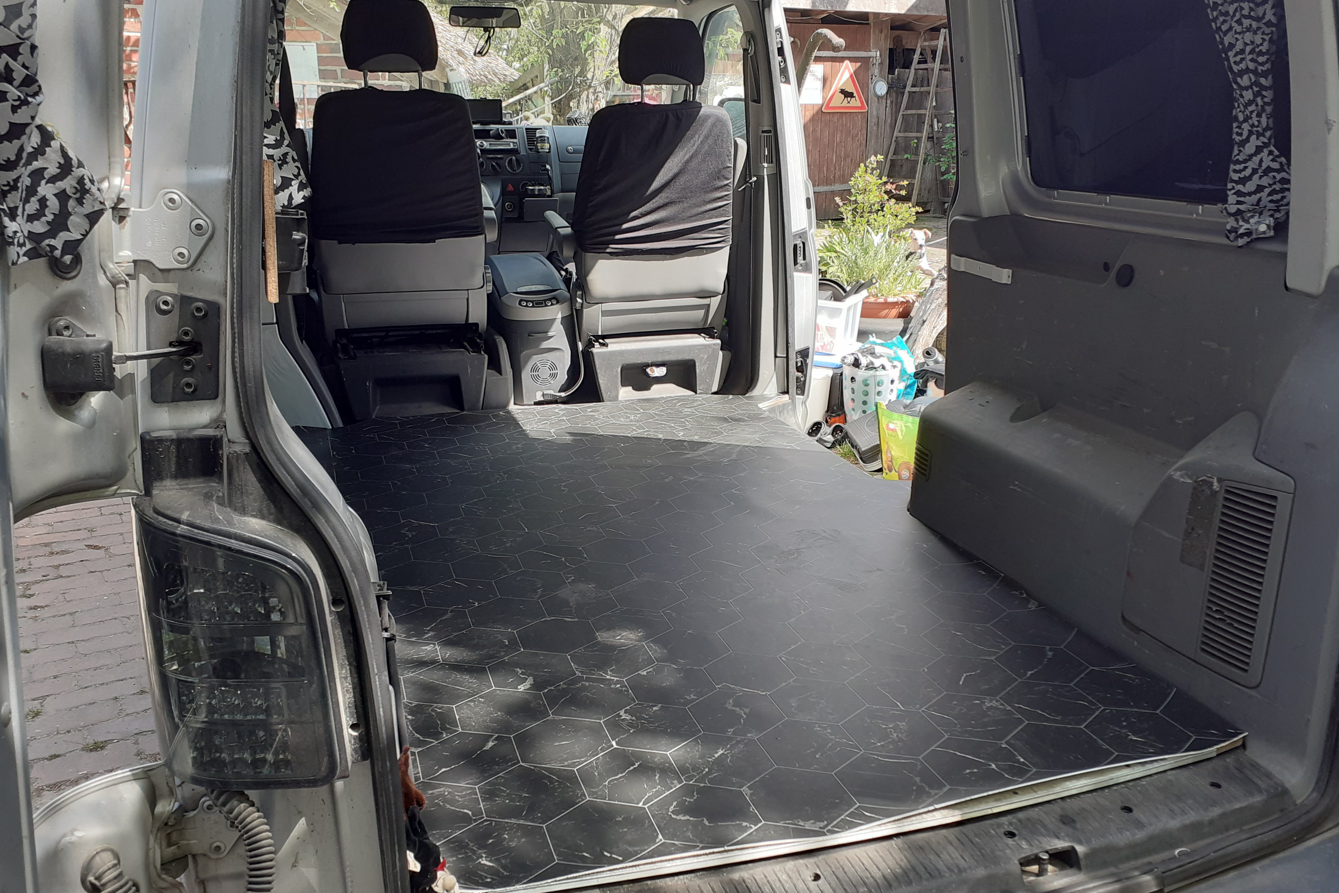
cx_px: 689
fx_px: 1116
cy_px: 487
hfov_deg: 61.9
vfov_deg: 43.6
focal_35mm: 30
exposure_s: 1/162
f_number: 1.9
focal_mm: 3.6
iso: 40
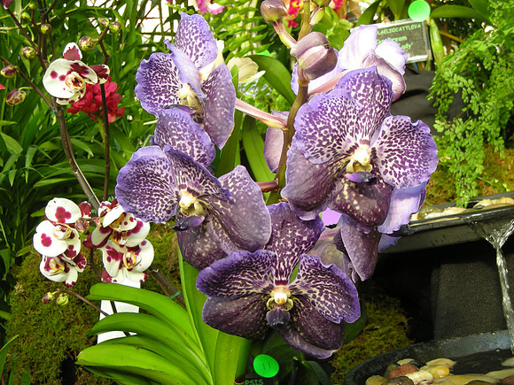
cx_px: 257
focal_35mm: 61
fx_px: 906
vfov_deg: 24.0
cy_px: 192
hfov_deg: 31.7
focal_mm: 9.9
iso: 90
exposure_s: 1/60
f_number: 3.5
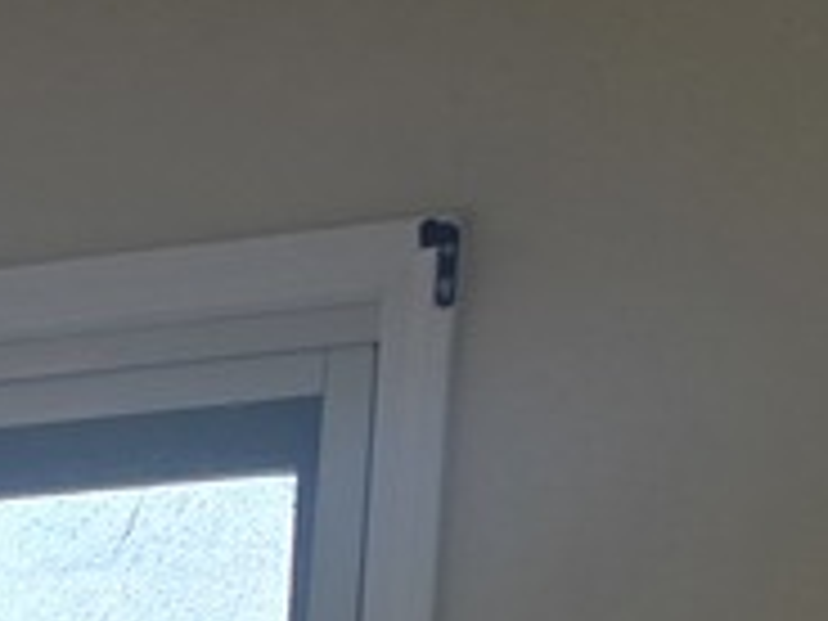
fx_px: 4306
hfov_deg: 9.5
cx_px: -1323
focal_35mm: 180
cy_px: 1944
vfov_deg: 7.2
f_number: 1.7
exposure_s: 1/120
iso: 20
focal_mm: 6.3
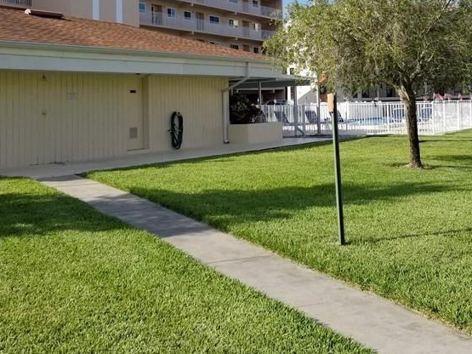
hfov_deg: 39.5
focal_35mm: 48
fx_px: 654
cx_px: 283
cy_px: 53
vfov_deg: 29.3
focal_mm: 4.3
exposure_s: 1/2496
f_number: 1.7
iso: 50
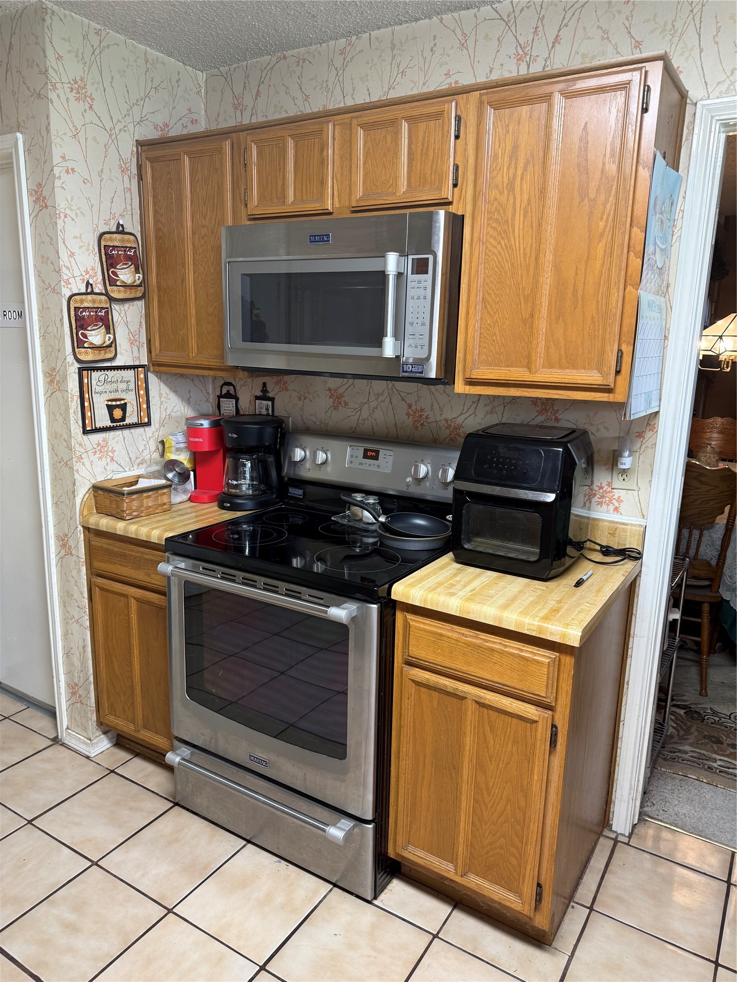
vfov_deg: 71.6
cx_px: 368
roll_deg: -2.6
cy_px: 491
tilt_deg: -13.1
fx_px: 681
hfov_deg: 56.8
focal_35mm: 24
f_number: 1.78
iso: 160
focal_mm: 6.76
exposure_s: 1/60
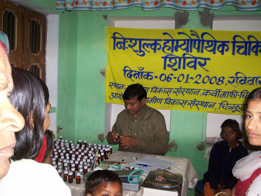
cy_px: 98
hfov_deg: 51.4
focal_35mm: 36
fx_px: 271
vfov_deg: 39.7
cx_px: 130
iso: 140
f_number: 4.5
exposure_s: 1/64
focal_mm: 5.9
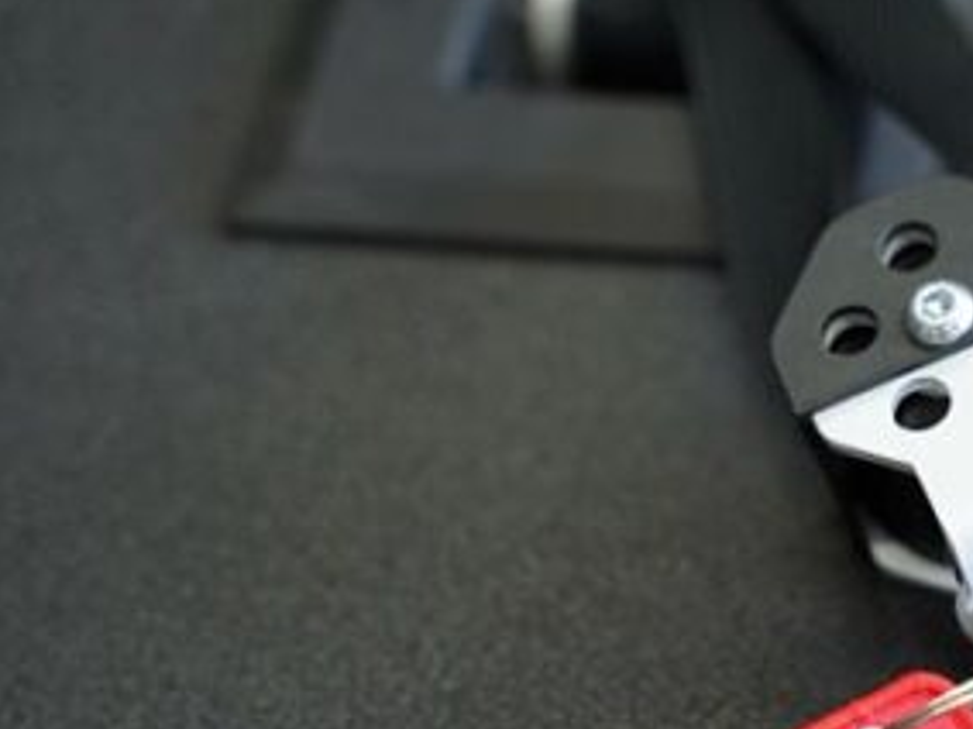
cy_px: 609
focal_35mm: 153
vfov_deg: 9.7
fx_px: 4299
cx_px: 915
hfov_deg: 12.8
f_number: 2.8
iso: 400
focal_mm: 75
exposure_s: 1/50
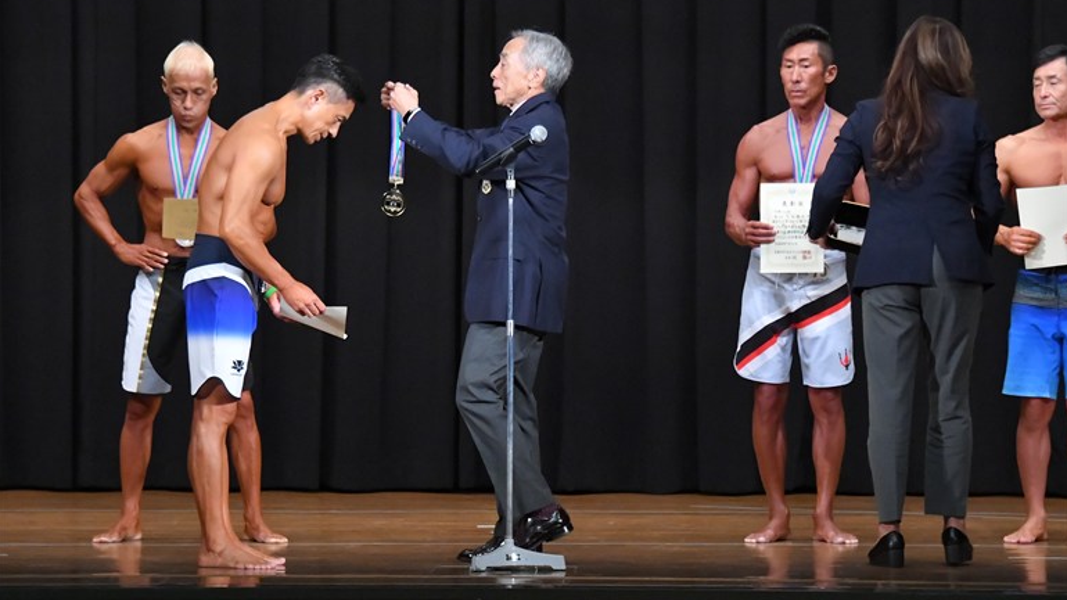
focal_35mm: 197
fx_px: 5573
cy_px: 315
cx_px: 534
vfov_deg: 6.2
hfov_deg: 10.9
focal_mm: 125
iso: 8000
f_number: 5.6
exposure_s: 1/400
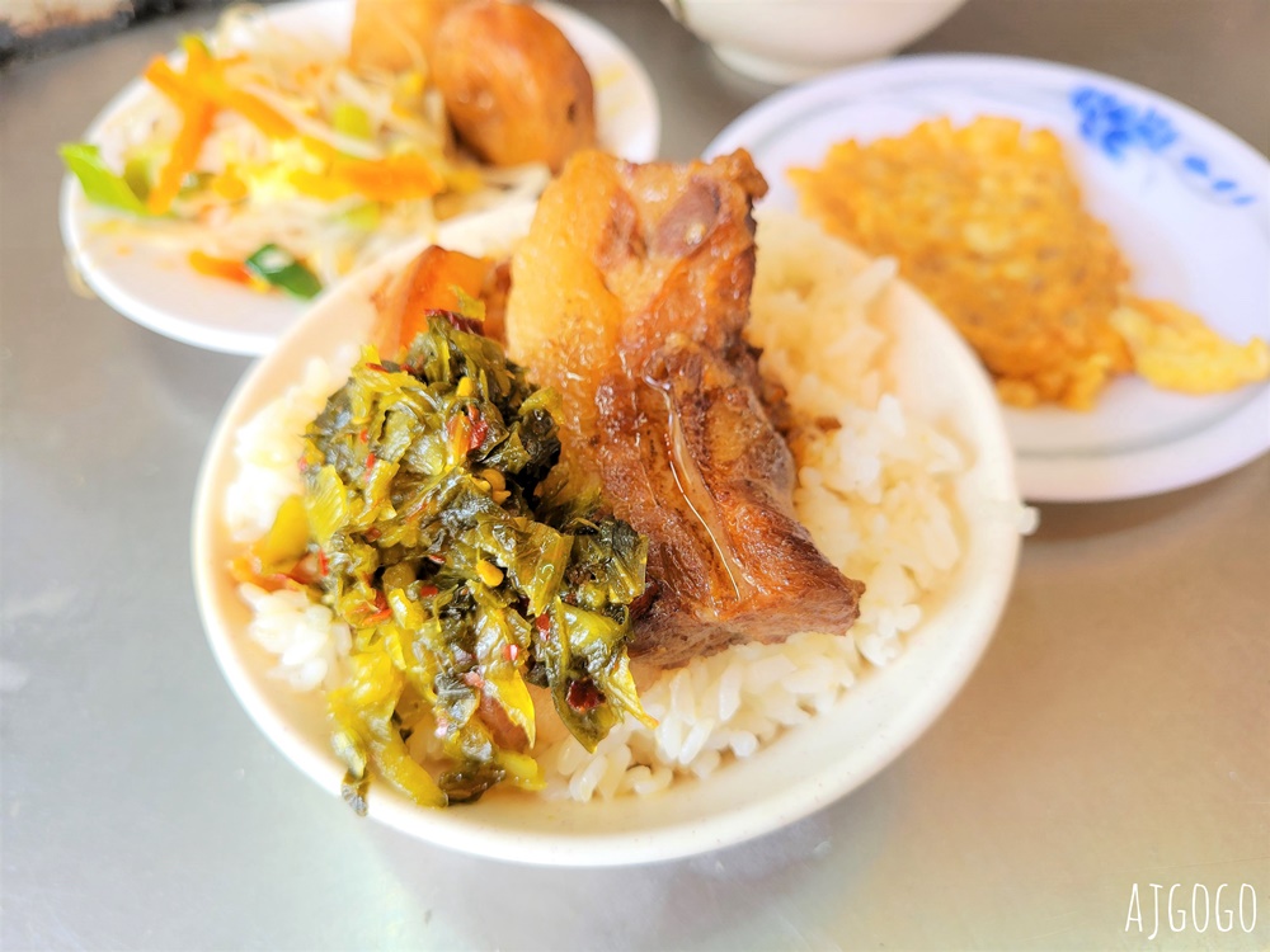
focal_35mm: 26
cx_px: 635
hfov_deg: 67.3
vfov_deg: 53.1
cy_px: 476
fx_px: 954
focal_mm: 5.4
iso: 125
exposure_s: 1/120
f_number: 1.8
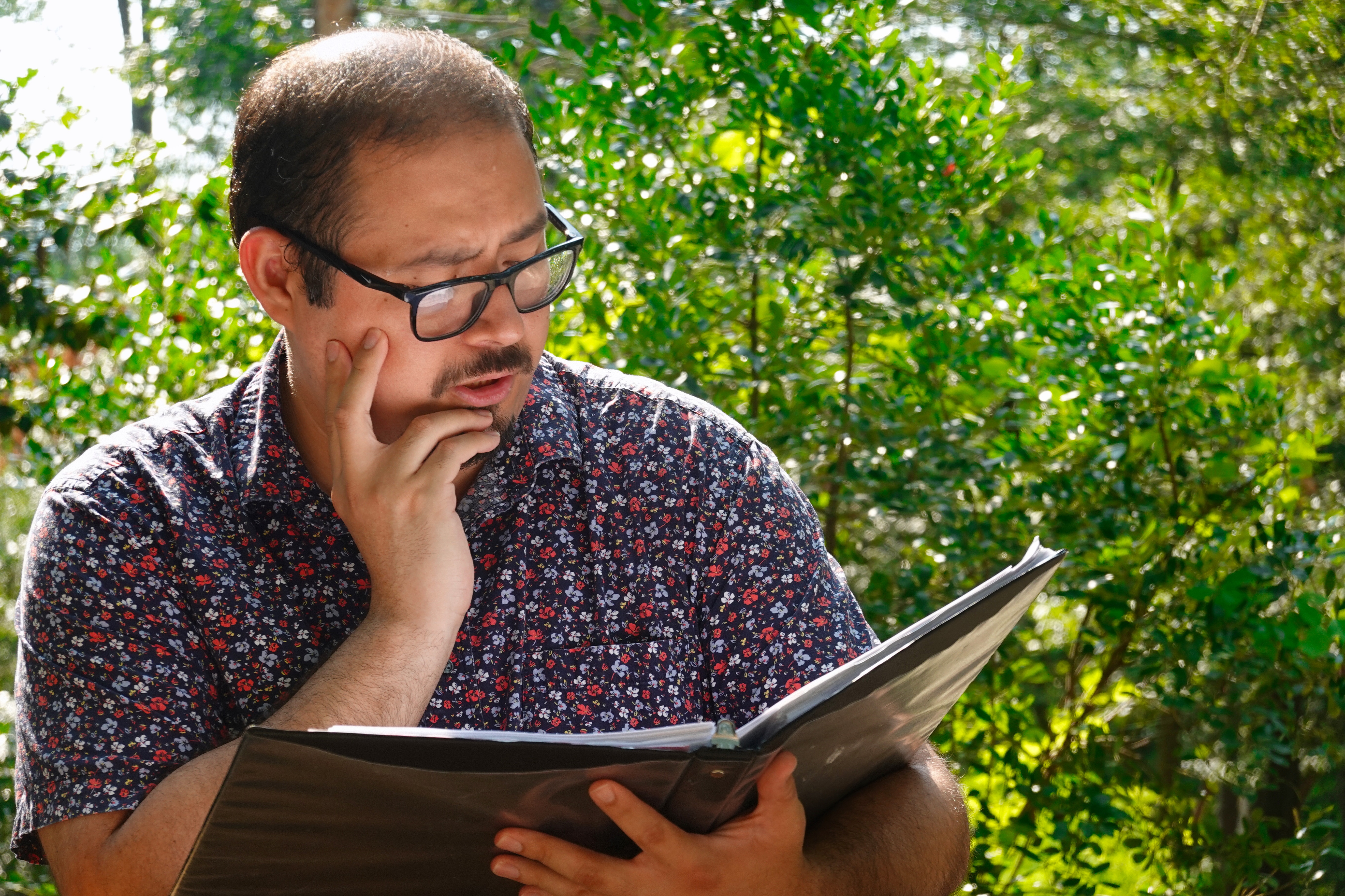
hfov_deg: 16.5
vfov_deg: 11.1
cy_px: 448
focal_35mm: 124
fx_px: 4632
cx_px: 672
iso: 125
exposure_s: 1/125
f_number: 4.5
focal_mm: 45.23
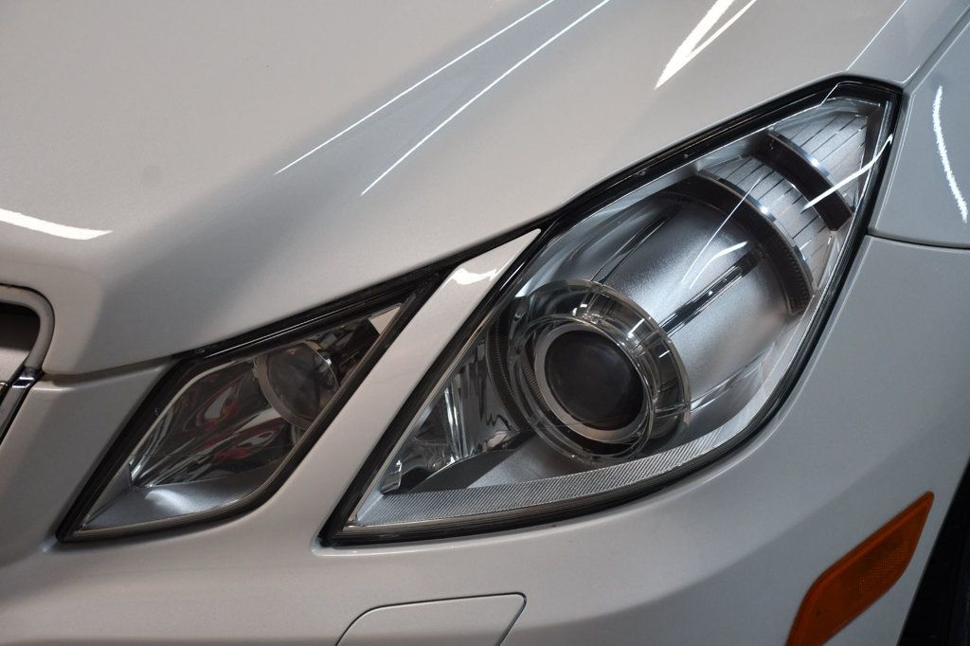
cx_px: 485
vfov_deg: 20.3
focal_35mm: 67
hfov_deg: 30.1
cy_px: 323
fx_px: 1805
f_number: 4.5
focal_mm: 45
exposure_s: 1/125
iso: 1000
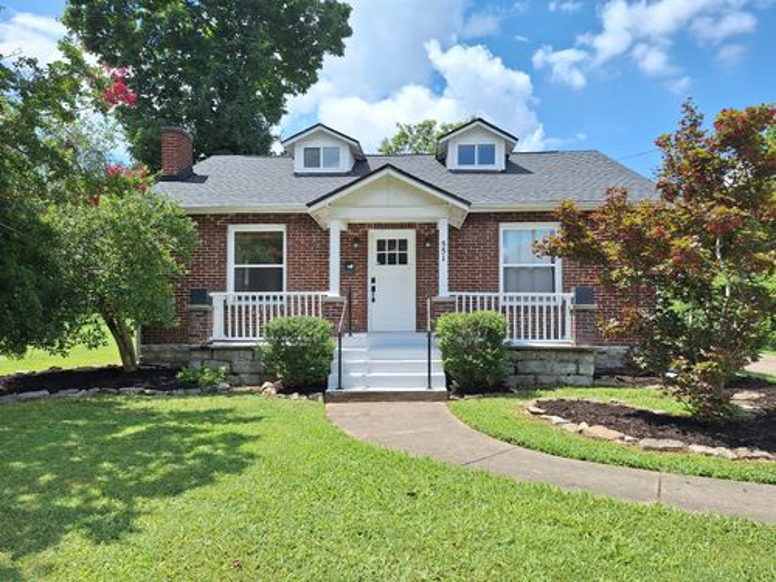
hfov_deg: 73.9
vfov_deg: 58.9
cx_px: 388
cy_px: 291
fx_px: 516
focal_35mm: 23
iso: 40
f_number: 1.8
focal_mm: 5.54
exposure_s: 1/2415
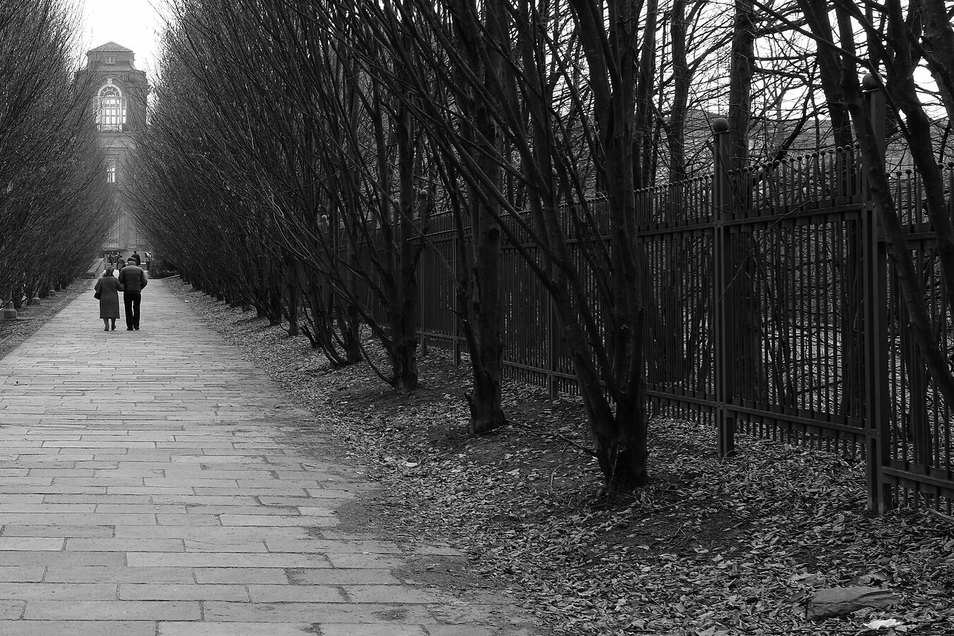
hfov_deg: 35.7
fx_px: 1405
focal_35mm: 53
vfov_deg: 25.5
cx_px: 136
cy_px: 264
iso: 200
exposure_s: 1/250
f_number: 5.6
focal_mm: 20
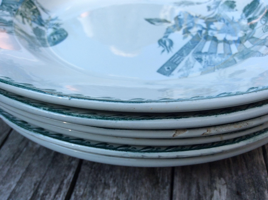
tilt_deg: -41.2
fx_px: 247
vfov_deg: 44.1
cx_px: 134
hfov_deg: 56.9
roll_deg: +1.5
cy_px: 100
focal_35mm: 32
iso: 32
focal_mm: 3.3
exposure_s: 1/424
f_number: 2.4
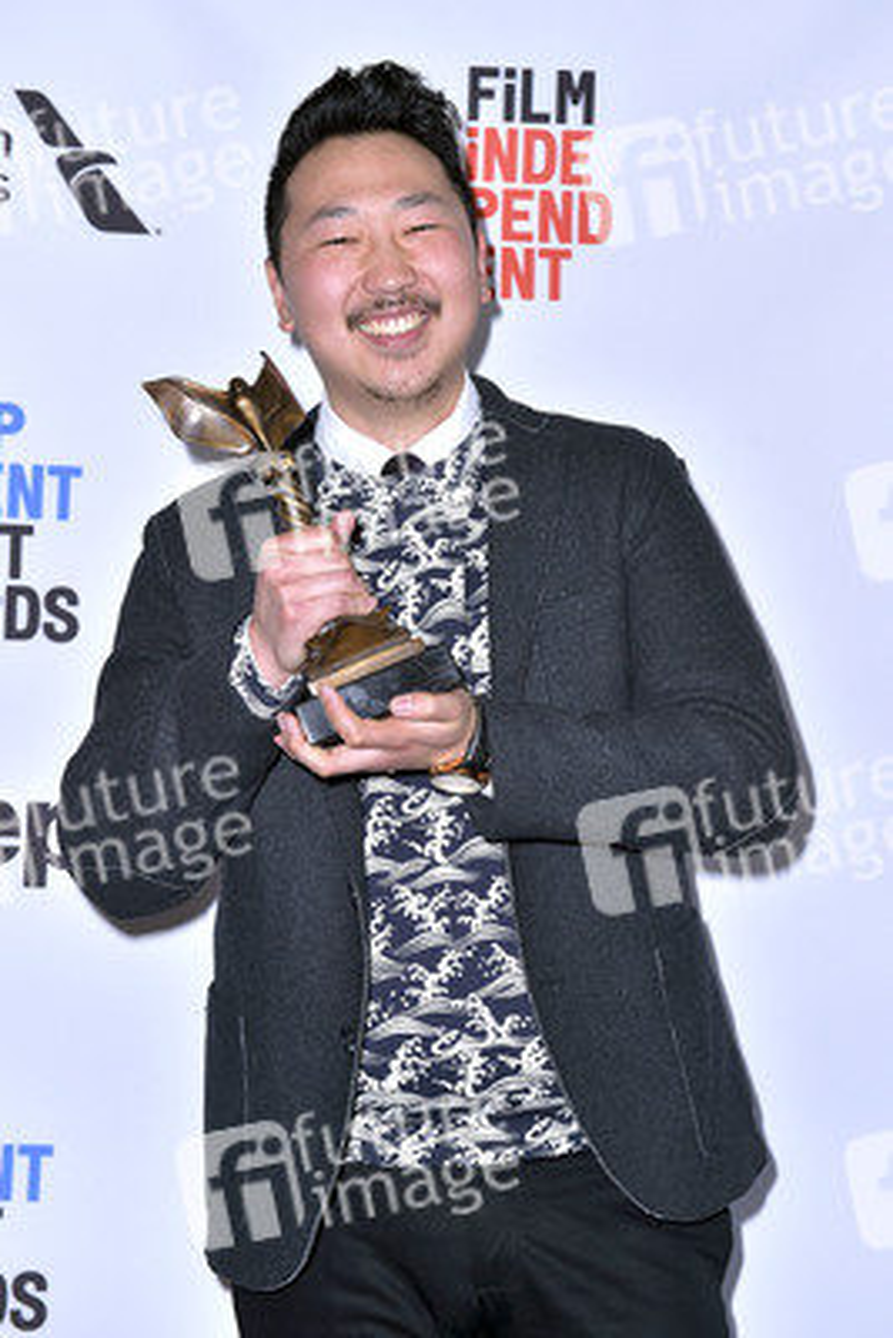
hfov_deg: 19.5
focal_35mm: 70
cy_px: 669
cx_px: 446
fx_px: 2602
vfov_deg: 28.8
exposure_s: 1/320
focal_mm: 70
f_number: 6.3
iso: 500
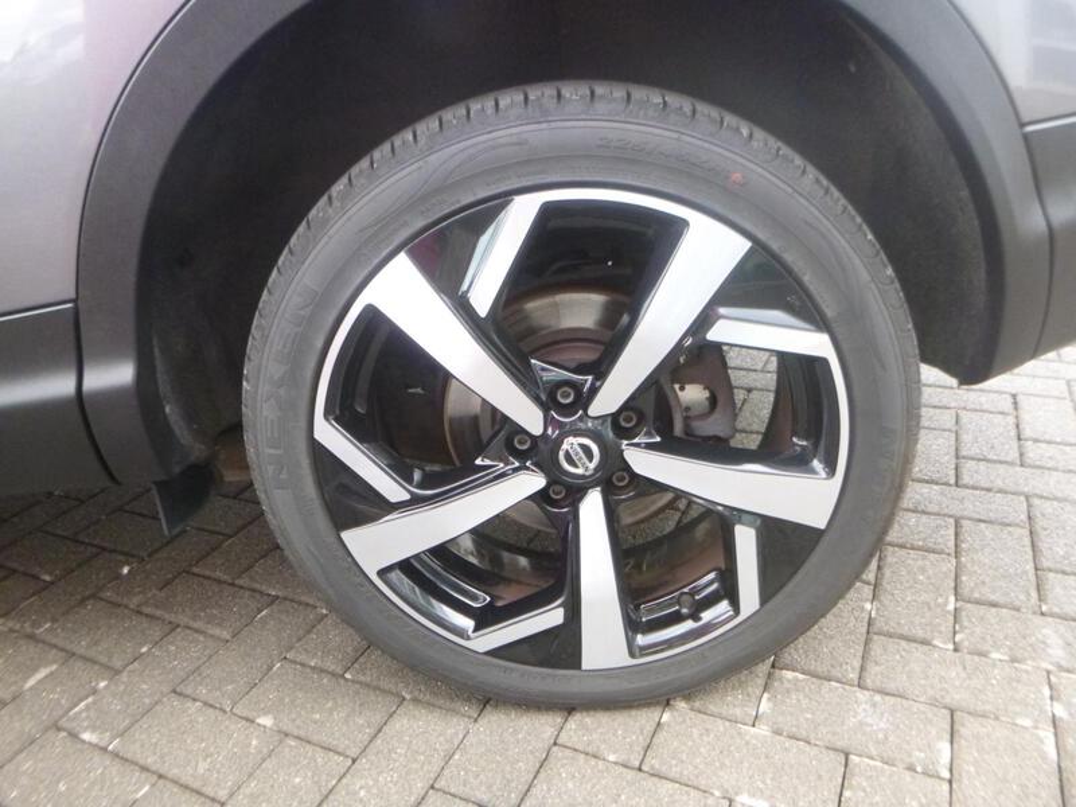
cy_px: 404
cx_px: 538
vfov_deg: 54.9
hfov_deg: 69.4
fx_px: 777
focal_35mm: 25
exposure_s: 1/30
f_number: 3.9
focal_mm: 4.5
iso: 400
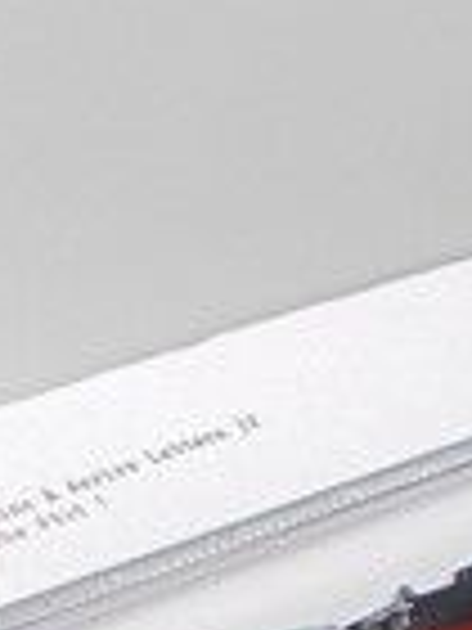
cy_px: 850
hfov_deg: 6.7
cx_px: 735
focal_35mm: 219
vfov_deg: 8.9
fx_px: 3982
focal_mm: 6.1
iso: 100
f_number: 4
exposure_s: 1/125
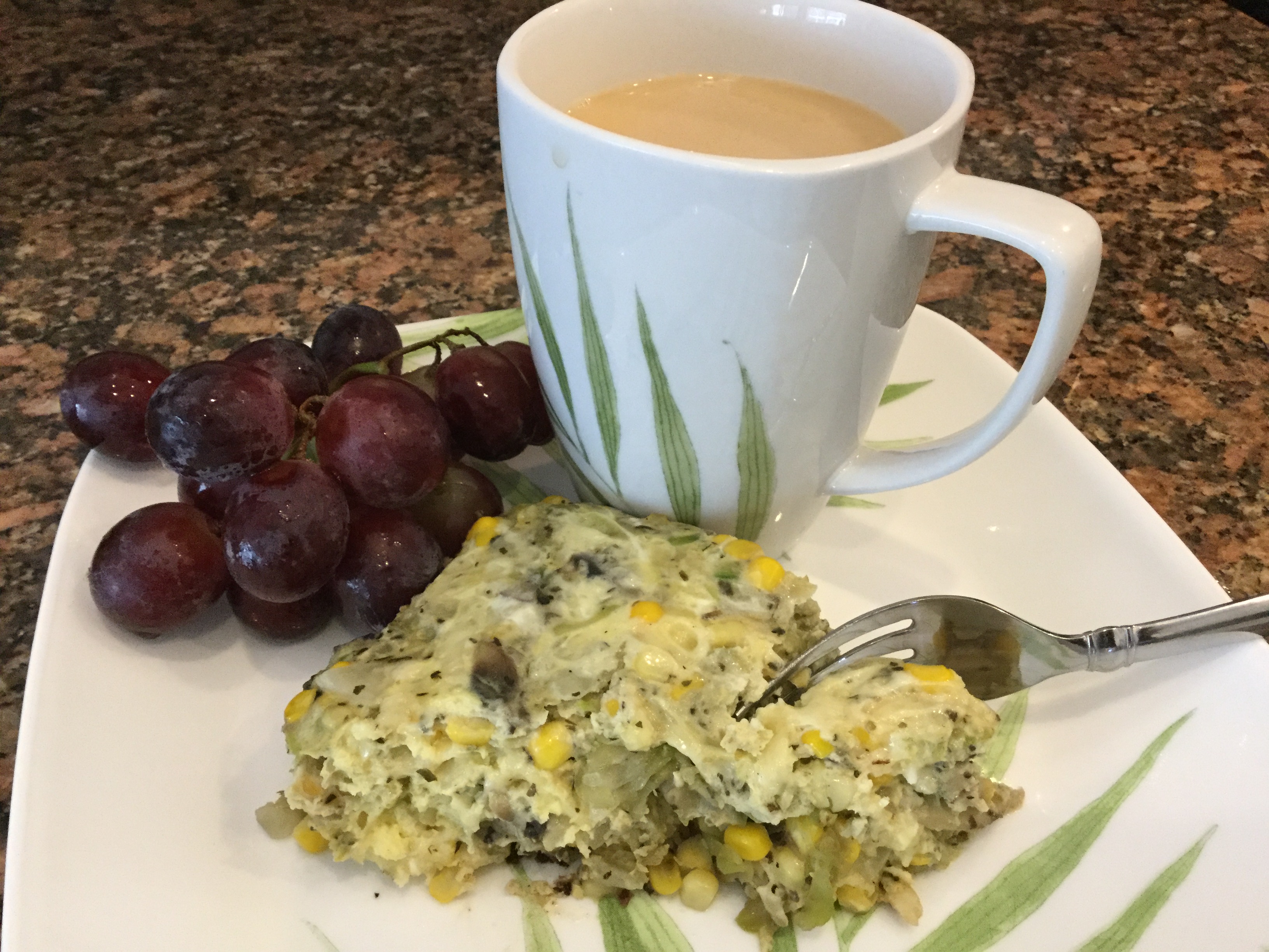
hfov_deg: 58.4
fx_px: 1136
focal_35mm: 31
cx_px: 634
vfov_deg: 45.4
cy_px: 476
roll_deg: -2.8
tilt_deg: -40.9
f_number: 2.4
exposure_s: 1/30
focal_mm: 3.3
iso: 200
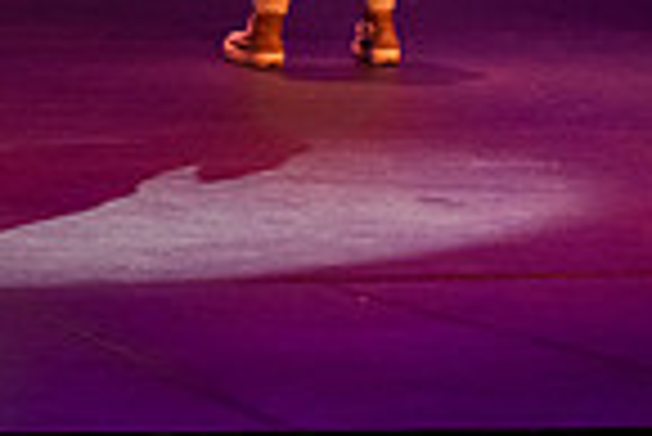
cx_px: -252
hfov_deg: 4.6
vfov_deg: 3.1
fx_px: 8104
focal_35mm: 447
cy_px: -393
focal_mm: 112
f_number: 3.5
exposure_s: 1/320
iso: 4000
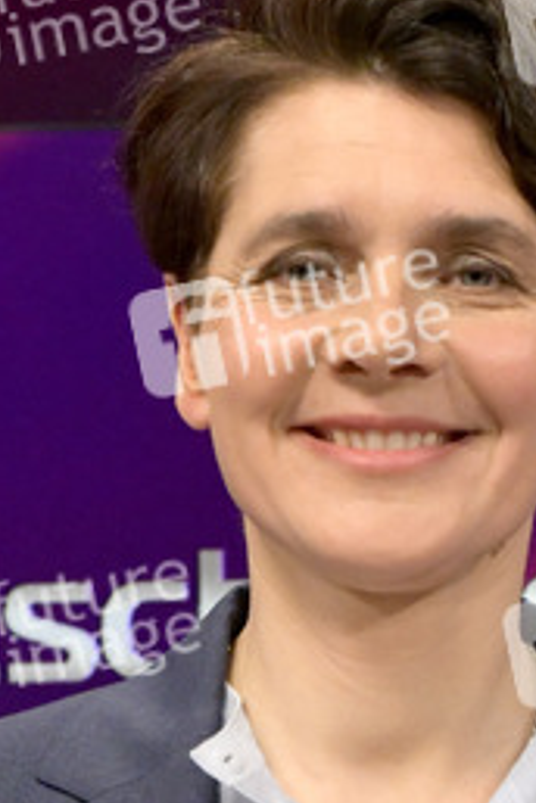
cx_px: 382
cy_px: 479
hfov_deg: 22.8
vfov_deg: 33.8
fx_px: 1318
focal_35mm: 59
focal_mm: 38
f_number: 6.3
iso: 2500
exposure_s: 1/320
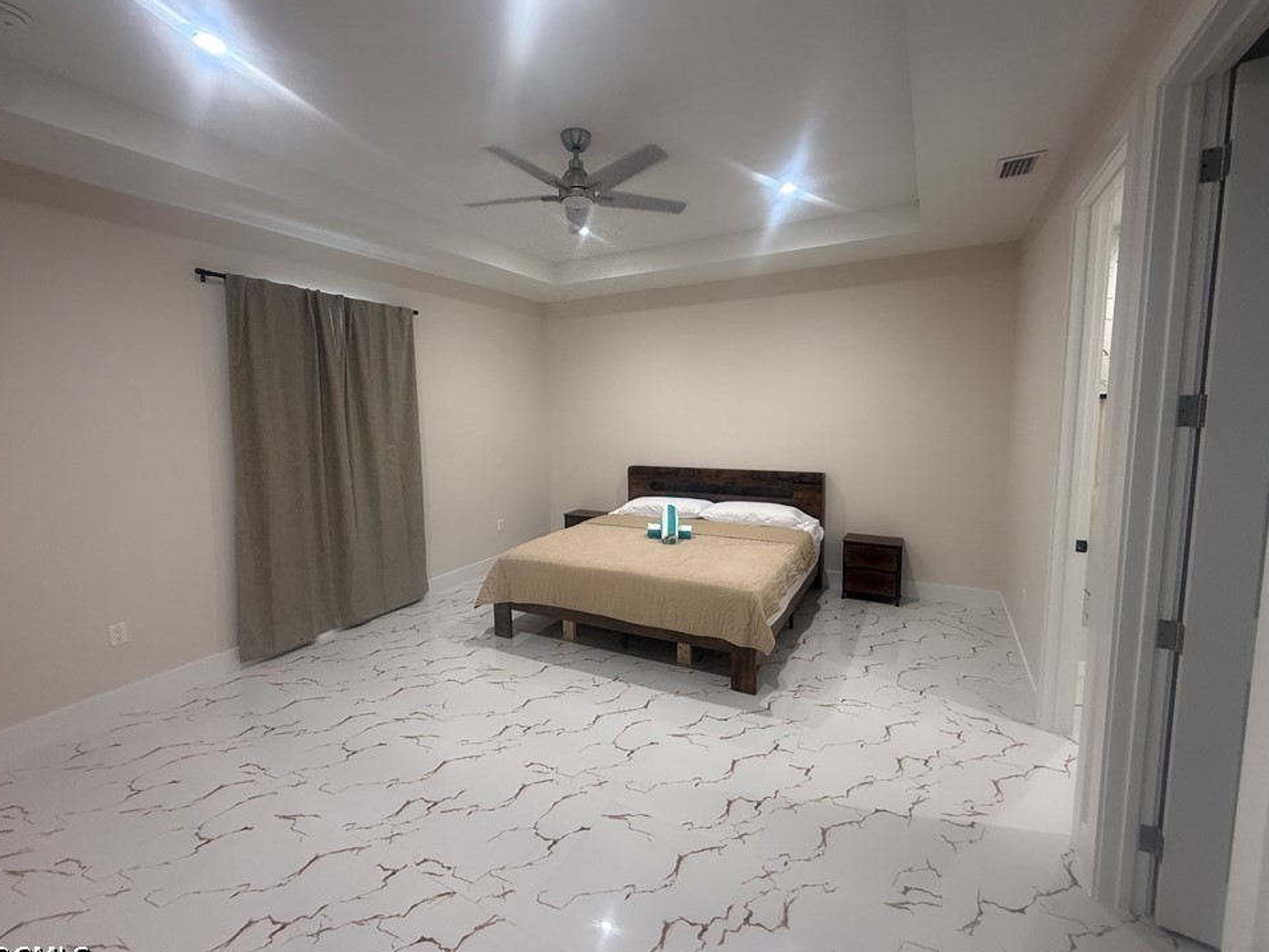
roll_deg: +1.4
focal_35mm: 15
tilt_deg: -5.5
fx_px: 550
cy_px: 470
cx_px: 645
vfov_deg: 81.7
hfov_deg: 98.2
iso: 200
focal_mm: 2.22
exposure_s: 1/60
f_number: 2.2
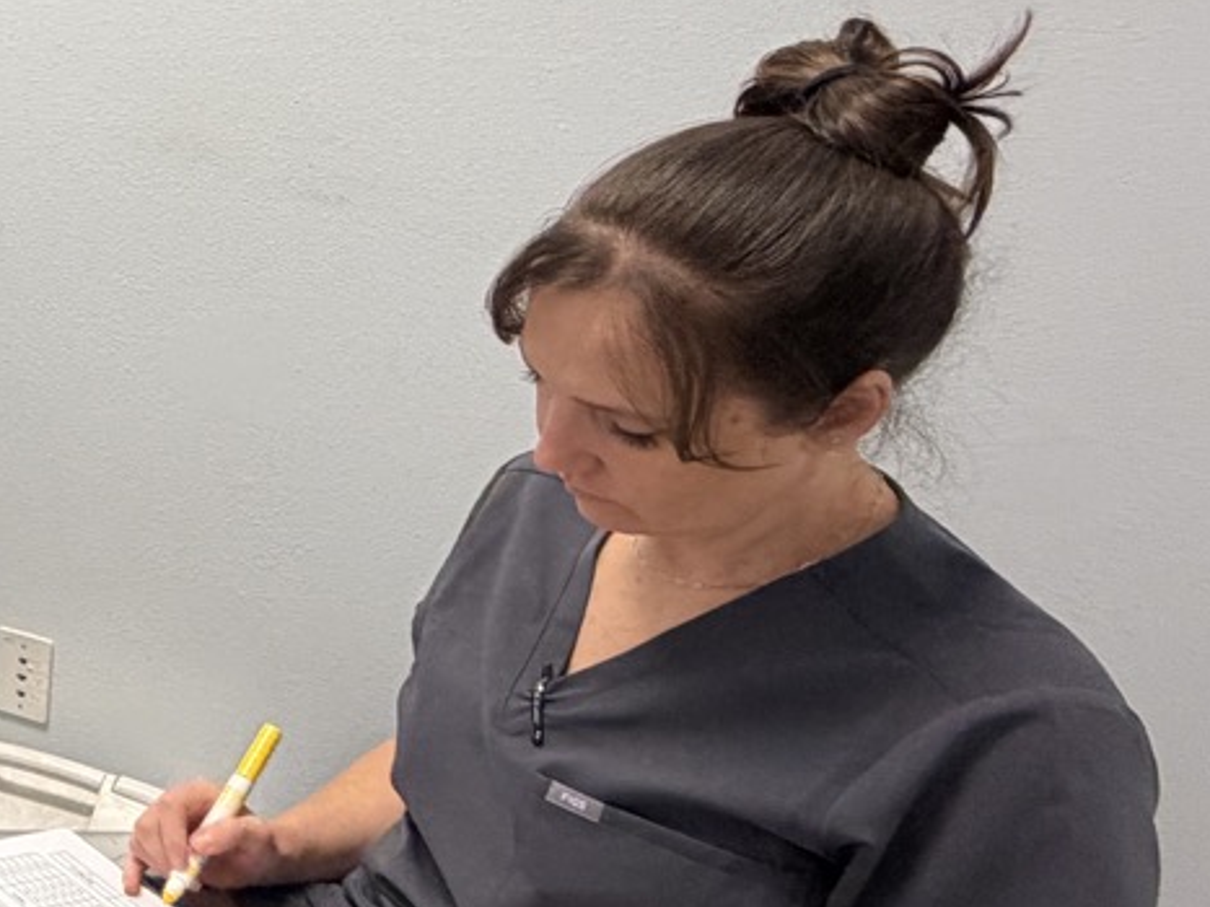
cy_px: 358
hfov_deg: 28.6
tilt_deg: -15.8
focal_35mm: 48
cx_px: -521
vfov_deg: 30.2
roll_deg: +3.3
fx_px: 1677
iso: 250
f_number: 2.2
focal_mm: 2.22
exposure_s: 1/120
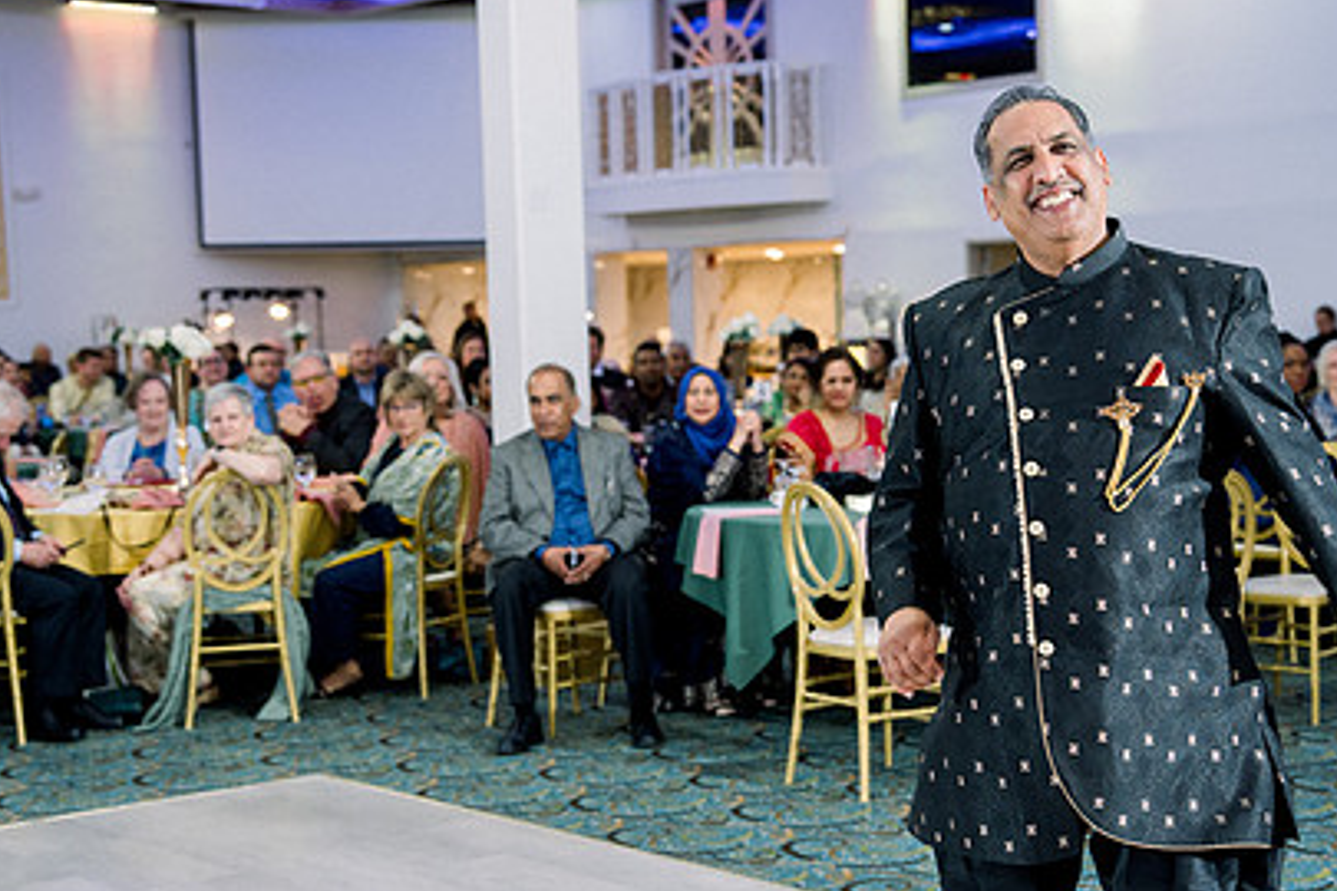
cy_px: 516
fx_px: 2340
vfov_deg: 21.6
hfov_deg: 31.8
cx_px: 772
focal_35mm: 63
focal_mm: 44
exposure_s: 1/125
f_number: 2.8
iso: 1250
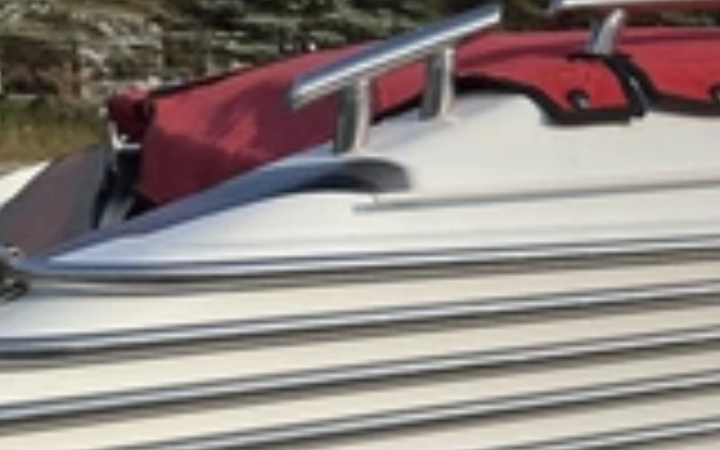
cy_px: 459
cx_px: 878
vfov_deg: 16.6
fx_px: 1511
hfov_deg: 24.2
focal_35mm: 77
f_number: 1.8
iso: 25
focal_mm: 3
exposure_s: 1/2959
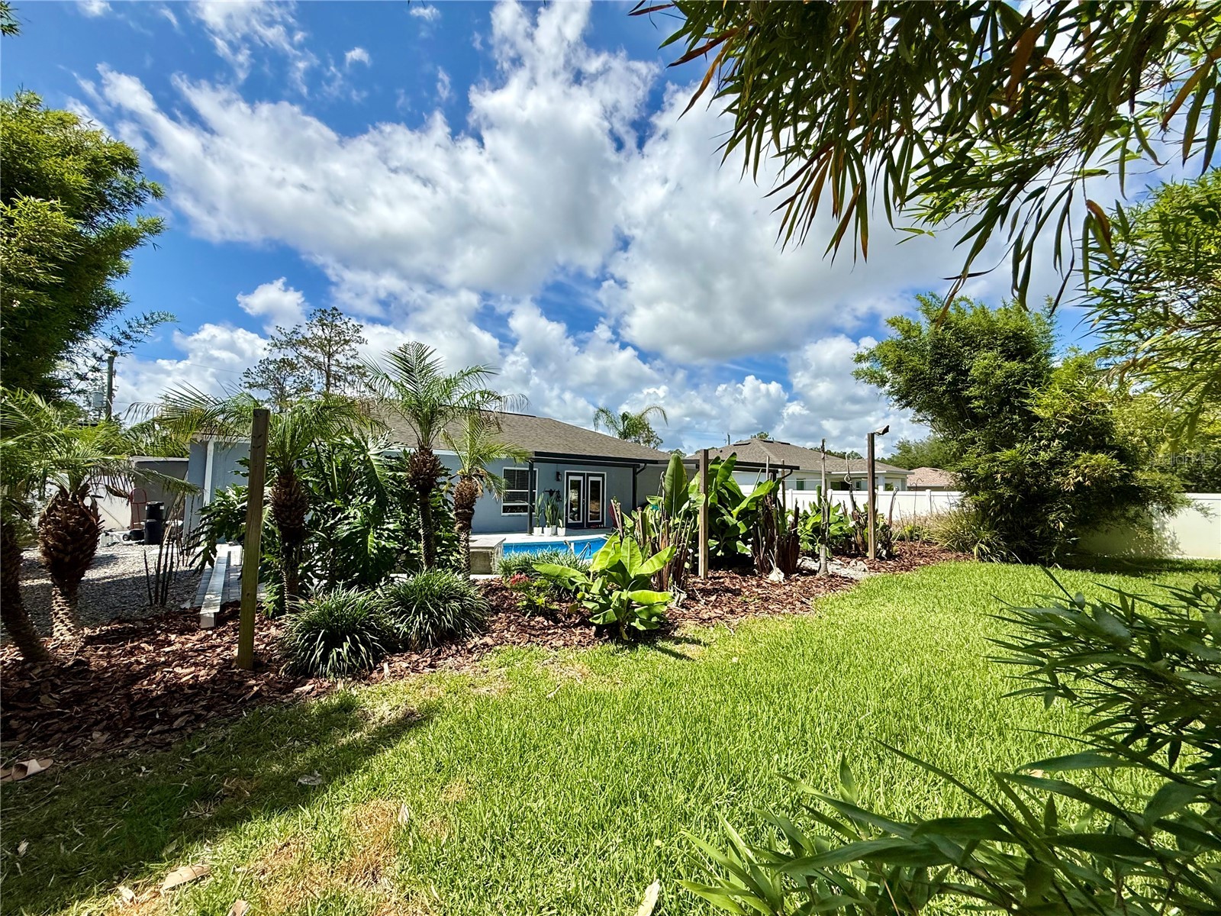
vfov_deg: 85.7
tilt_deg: +4.4
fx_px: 494
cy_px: 458
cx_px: 610
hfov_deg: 102.1
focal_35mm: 14
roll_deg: -0.4
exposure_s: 1/2976
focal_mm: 2.22
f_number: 2.2
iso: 50
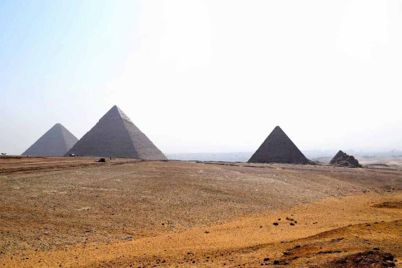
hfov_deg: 53.1
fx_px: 402
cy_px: 134
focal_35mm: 36
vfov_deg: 36.9
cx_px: 201
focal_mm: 24
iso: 200
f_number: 11
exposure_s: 1/500
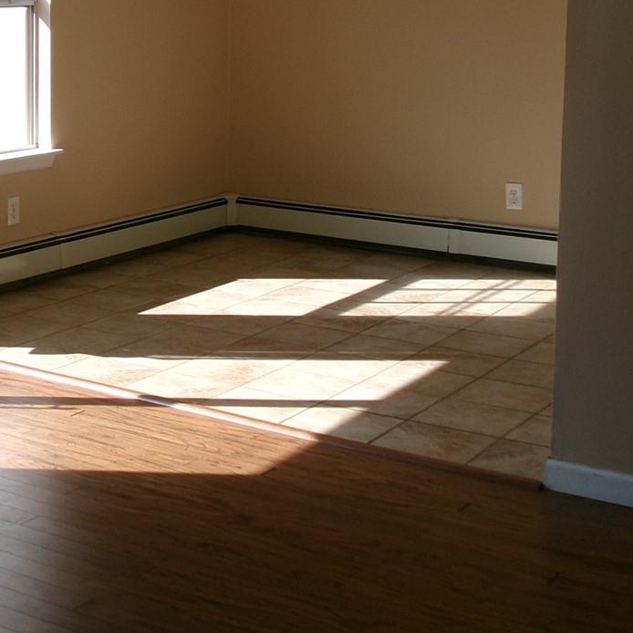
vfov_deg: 23.2
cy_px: 105
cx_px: -7
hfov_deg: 22.7
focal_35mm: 73
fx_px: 1510
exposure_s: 1/200
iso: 100
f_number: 3.9
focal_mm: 5.1
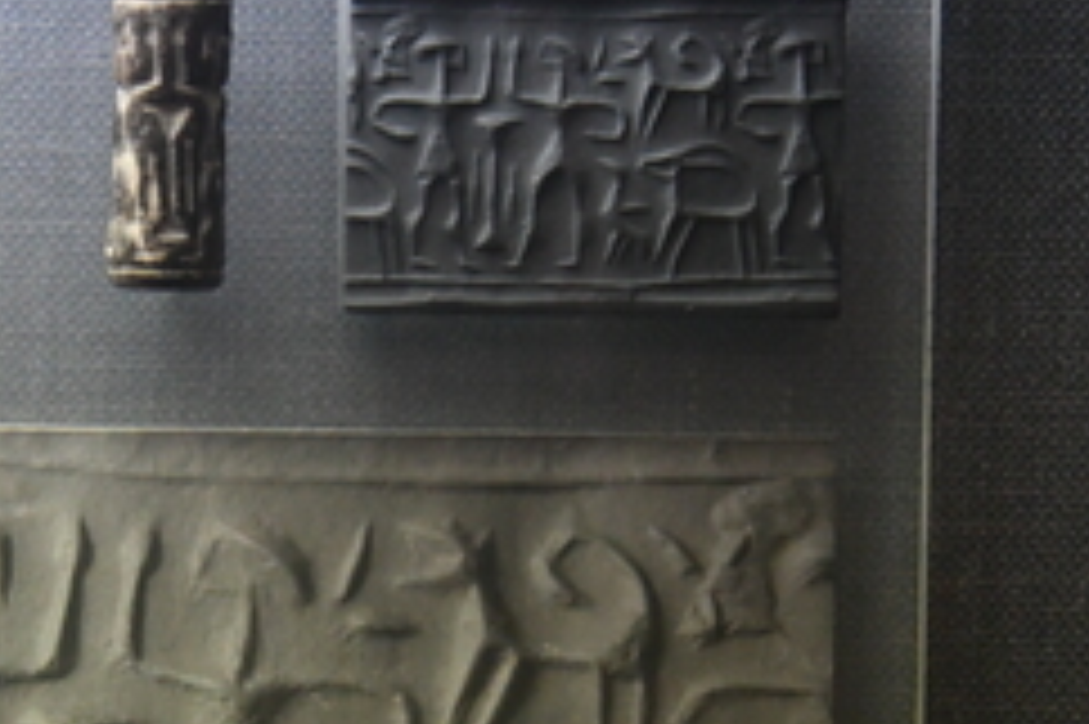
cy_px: 569
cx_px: 212
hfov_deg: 11.6
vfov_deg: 7.7
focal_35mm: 177
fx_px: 5348
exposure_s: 1/320
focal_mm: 65
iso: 5000
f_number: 7.1
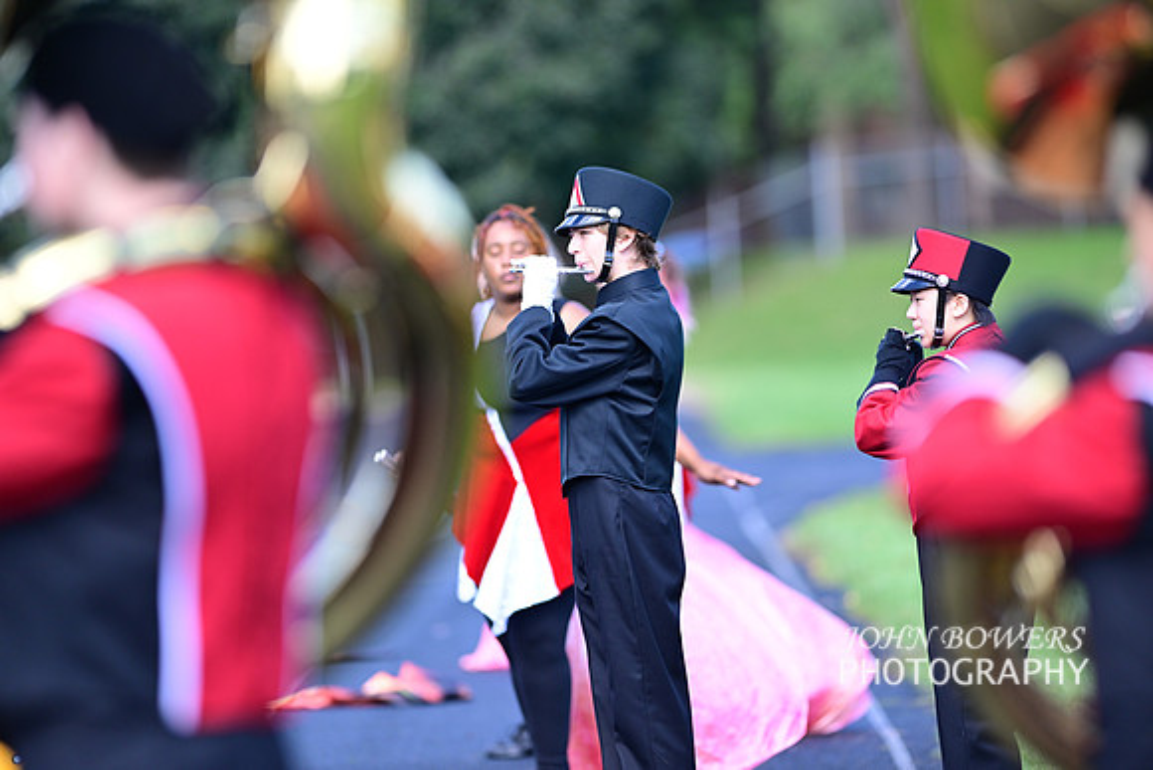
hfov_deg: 6.9
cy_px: 385
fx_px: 9610
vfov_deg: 4.6
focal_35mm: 300
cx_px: 576
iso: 720
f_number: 2.8
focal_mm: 300
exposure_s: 1/1600
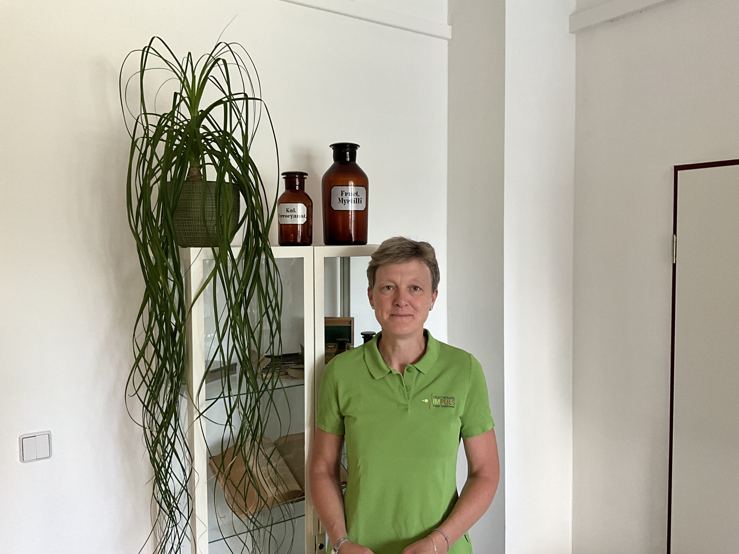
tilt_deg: -4.2
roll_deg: +0.7
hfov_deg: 61.7
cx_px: 370
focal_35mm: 29
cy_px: 277
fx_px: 619
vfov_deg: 48.2
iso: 100
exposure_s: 1/50
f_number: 1.8
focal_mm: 3
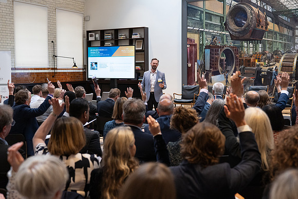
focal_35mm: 50
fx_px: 414
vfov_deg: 27.0
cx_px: 149
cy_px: 100
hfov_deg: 39.6
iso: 2500
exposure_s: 1/500
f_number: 3.5
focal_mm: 50
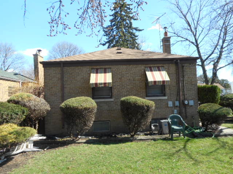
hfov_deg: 69.4
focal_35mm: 25
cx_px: 116
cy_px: 87
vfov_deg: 54.9
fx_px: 168
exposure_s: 1/250
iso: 80
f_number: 3.7
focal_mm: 4.5
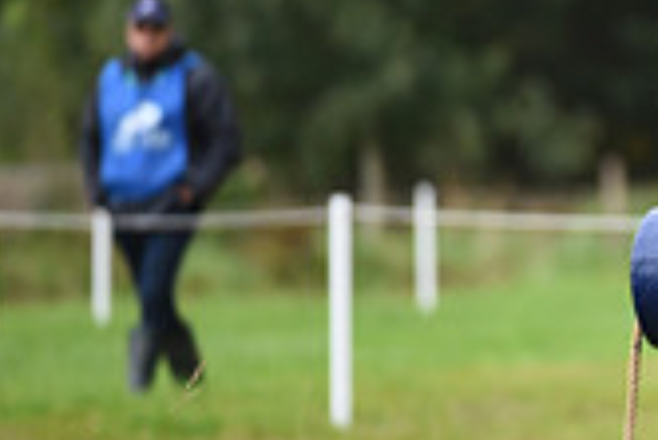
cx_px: 1102
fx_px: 19775
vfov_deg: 1.3
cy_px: 79
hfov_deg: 1.9
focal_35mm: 1081
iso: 1400
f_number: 4.5
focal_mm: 310
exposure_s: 1/1000
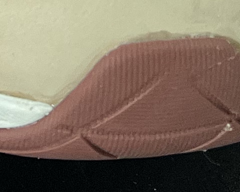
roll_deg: +0.7
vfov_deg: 6.8
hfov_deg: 8.3
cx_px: -338
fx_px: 1521
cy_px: -309
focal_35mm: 214
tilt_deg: -31.7
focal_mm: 5.7
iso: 125
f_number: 1.5
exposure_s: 1/100
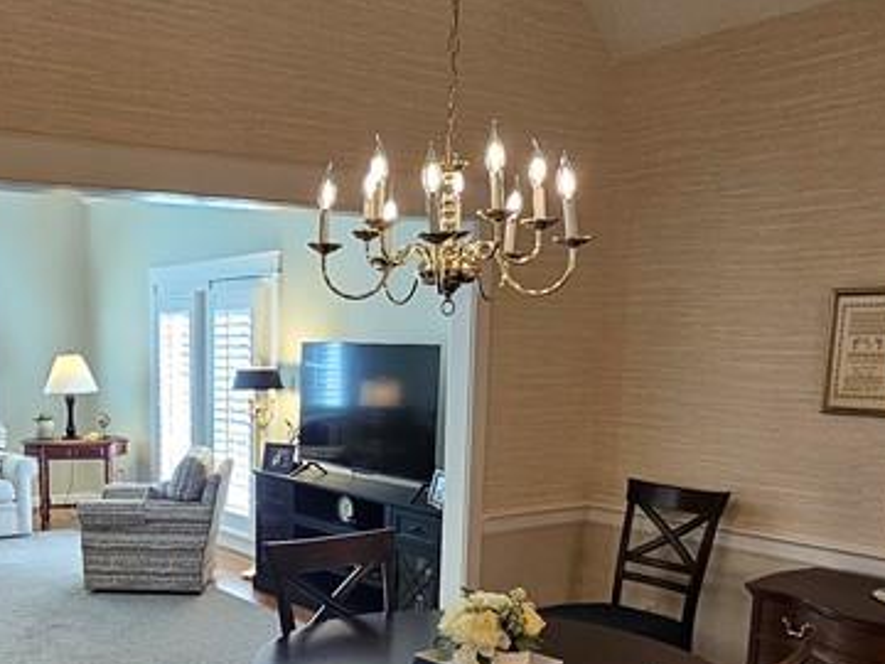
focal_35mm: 37
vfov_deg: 37.1
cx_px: 248
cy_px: 543
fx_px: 946
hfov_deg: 48.7
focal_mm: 2.2
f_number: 2.2
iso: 200
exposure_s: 1/60
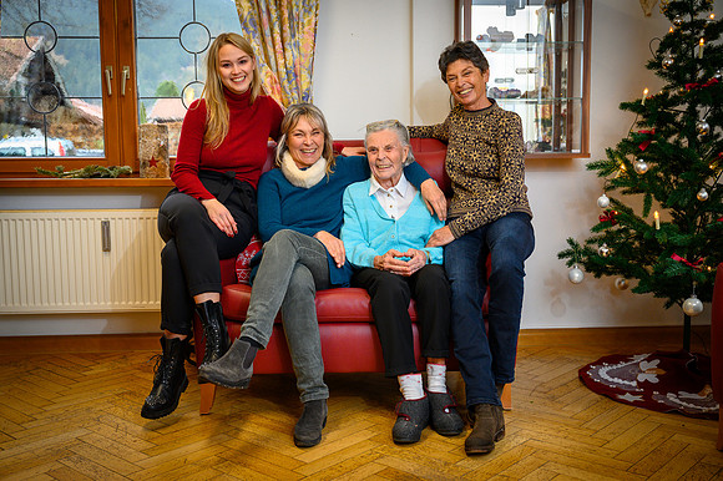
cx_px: 362
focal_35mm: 37
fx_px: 743
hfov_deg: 51.9
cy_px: 240
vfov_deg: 35.9
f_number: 4
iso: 800
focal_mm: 37
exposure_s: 1/100
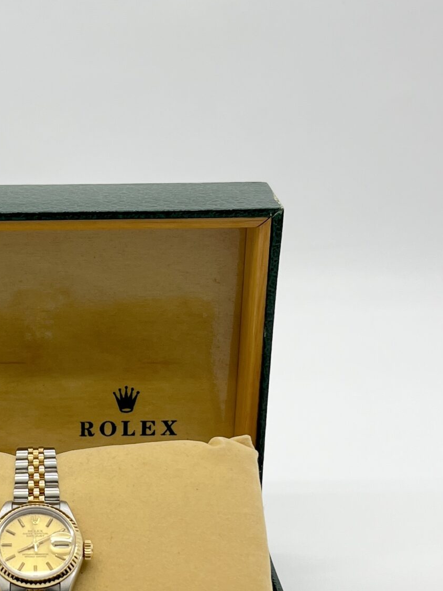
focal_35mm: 59
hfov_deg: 24.0
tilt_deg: -20.6
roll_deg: +1.1
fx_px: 1007
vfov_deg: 31.9
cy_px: 467
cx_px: 35
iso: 40
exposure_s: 1/177
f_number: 1.5
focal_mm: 5.7
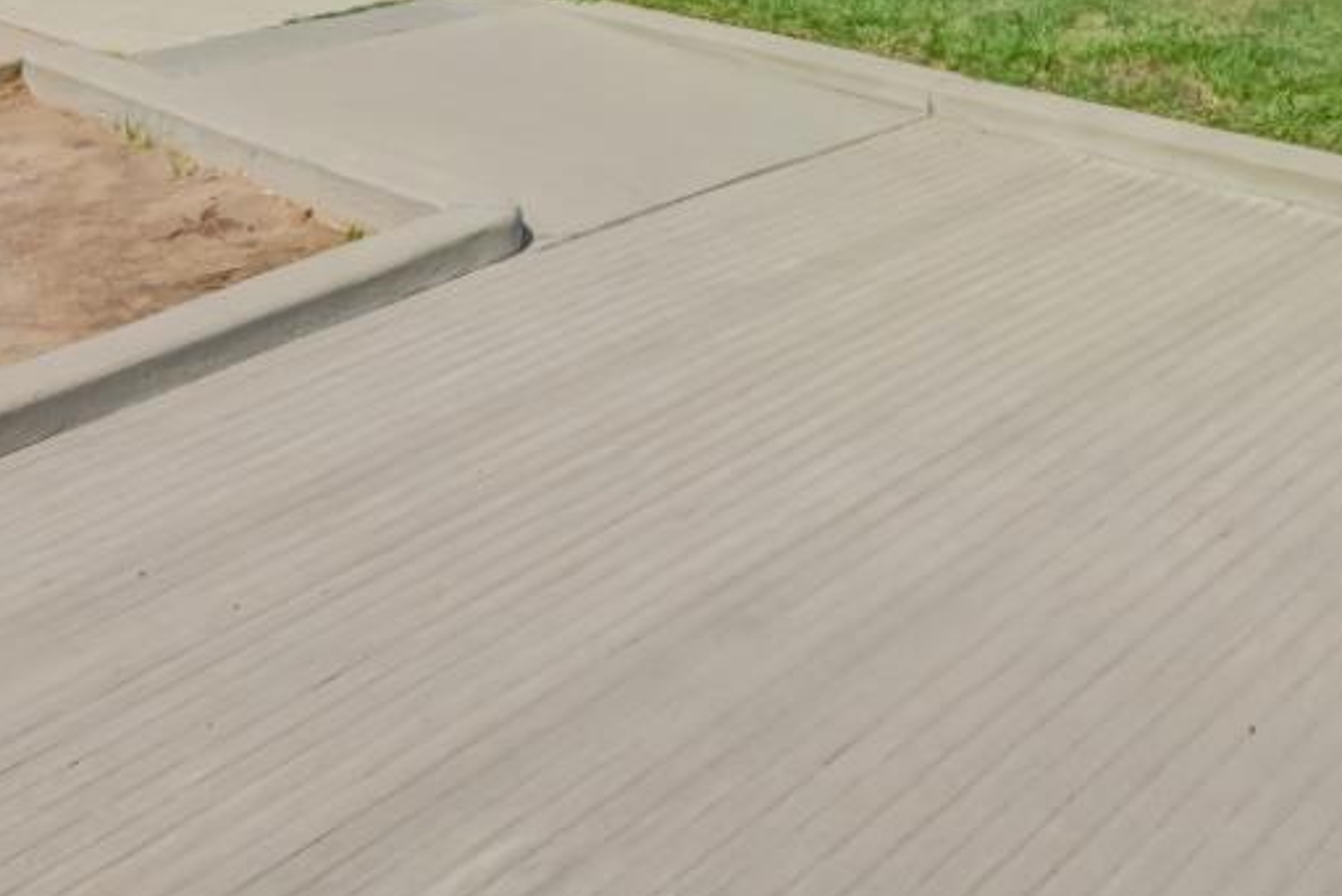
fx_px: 1641
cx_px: 998
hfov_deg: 43.2
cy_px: -381
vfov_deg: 24.8
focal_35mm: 44
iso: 400
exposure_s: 1/1600
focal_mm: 10
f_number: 9
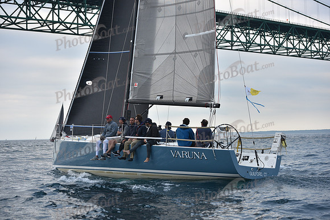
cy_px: 110
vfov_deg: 19.5
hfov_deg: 28.8
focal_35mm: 70
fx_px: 642
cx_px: 165
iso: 400
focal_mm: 70
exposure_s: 1/640
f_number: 4
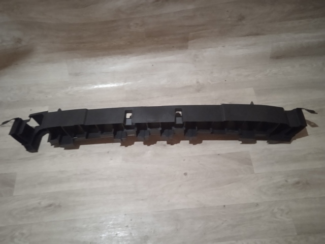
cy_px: 122
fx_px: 263
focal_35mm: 28
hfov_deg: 63.4
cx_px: 162
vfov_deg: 49.7
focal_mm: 3.43
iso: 3207
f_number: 2.2
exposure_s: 1/14.3
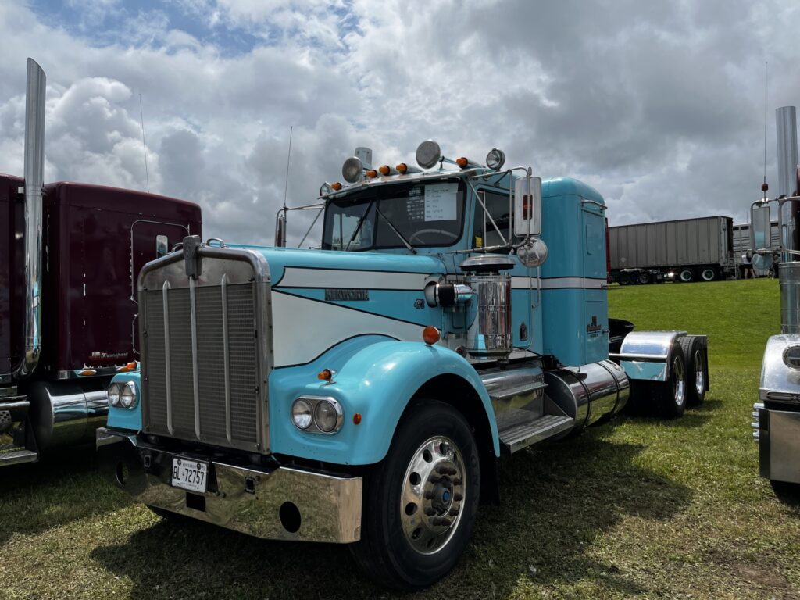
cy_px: 300
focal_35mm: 26
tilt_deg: +2.6
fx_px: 601
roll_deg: +1.5
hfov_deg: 67.3
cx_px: 400
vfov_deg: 53.1
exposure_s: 1/7874
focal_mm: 5.1
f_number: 1.6
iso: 50
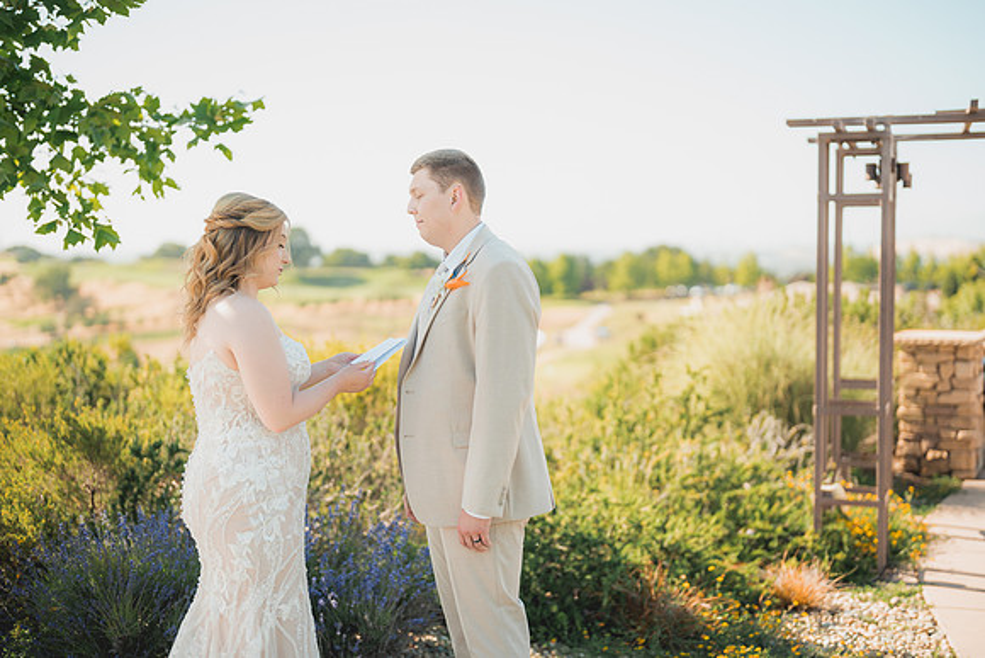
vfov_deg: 27.0
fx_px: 1368
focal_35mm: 50
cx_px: 492
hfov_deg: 39.6
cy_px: 329
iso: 50
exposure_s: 1/1250
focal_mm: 50
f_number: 1.4
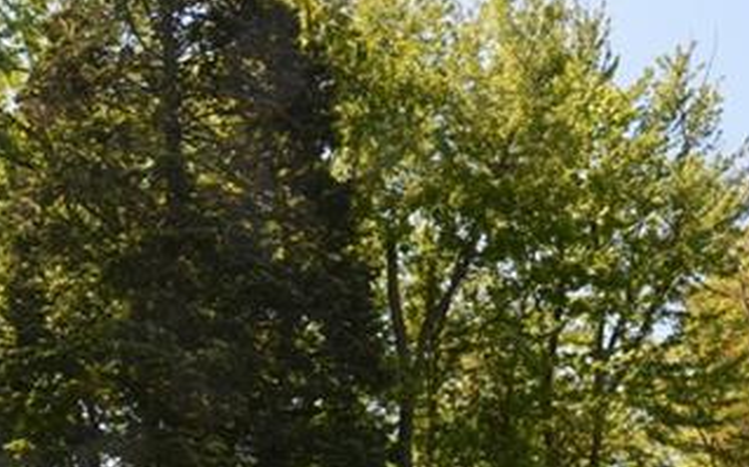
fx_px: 1000
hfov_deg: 39.3
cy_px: 625
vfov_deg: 23.0
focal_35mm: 49
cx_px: 141
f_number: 8
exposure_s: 1/200
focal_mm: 10
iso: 100
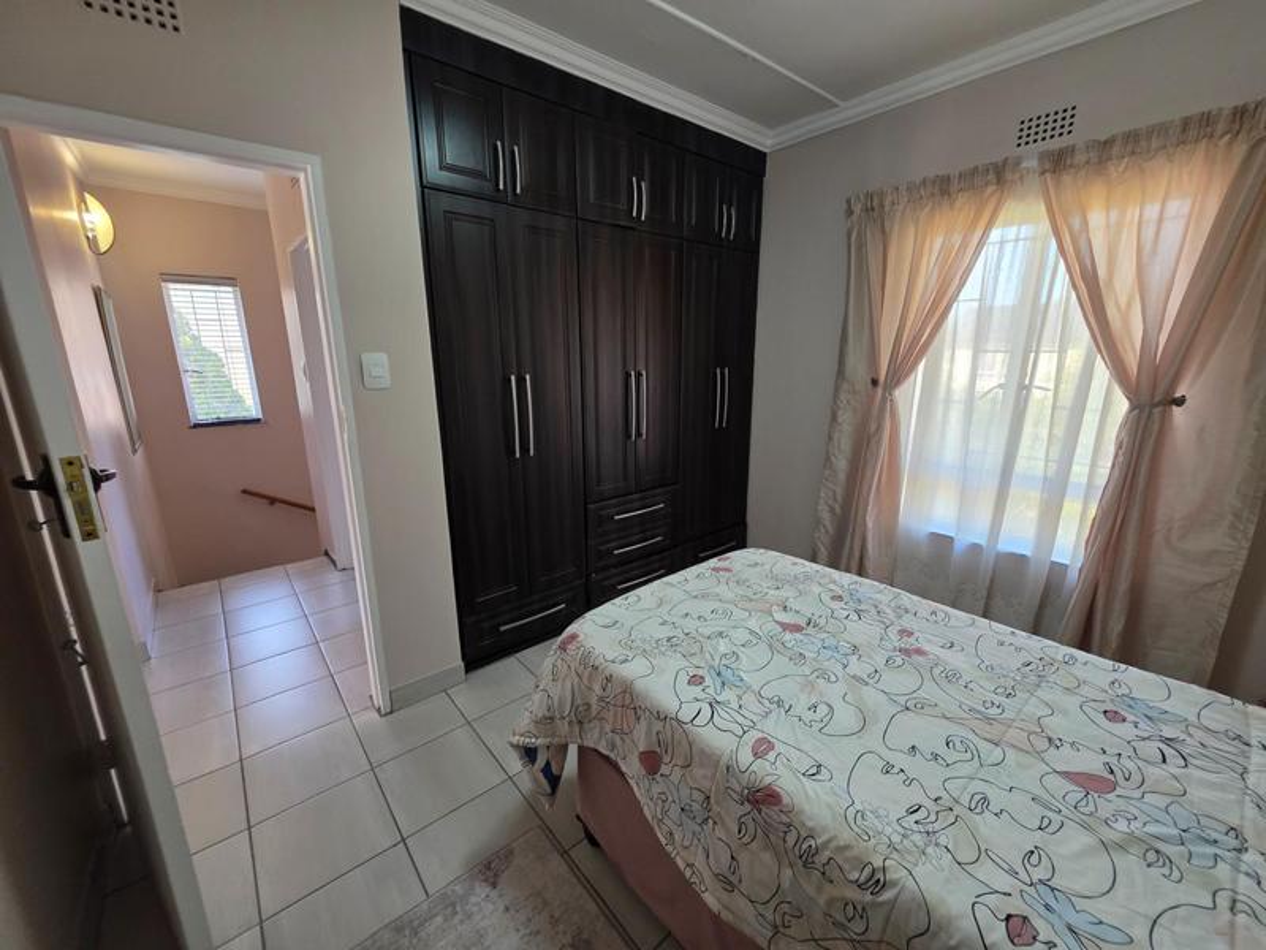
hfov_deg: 106.2
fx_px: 475
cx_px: 633
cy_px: 475
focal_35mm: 13
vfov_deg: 89.9
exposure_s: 1/100
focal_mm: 2.2
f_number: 1.9
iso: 160
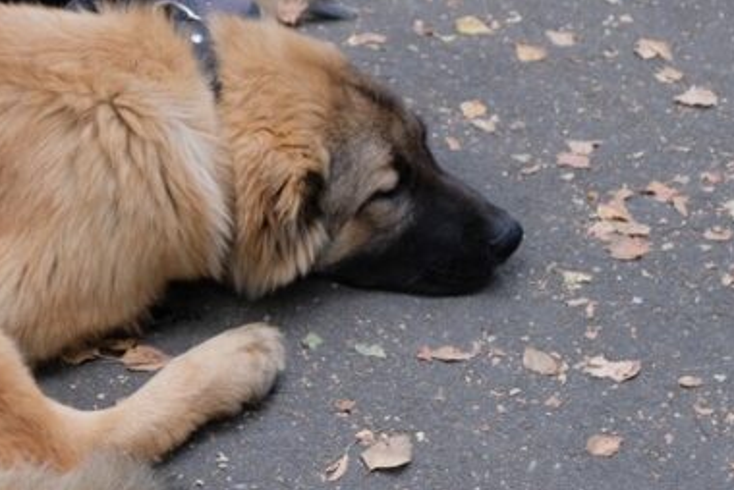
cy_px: 76
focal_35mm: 119
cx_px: 301
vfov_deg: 11.5
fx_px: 2428
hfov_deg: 17.2
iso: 400
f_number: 5.6
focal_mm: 43.4
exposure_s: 1/85
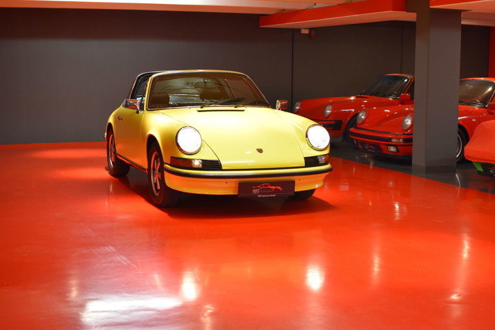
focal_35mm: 52
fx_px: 722
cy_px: 165
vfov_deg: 25.8
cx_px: 248
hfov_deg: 37.8
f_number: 3.5
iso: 800
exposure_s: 1/60
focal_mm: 35
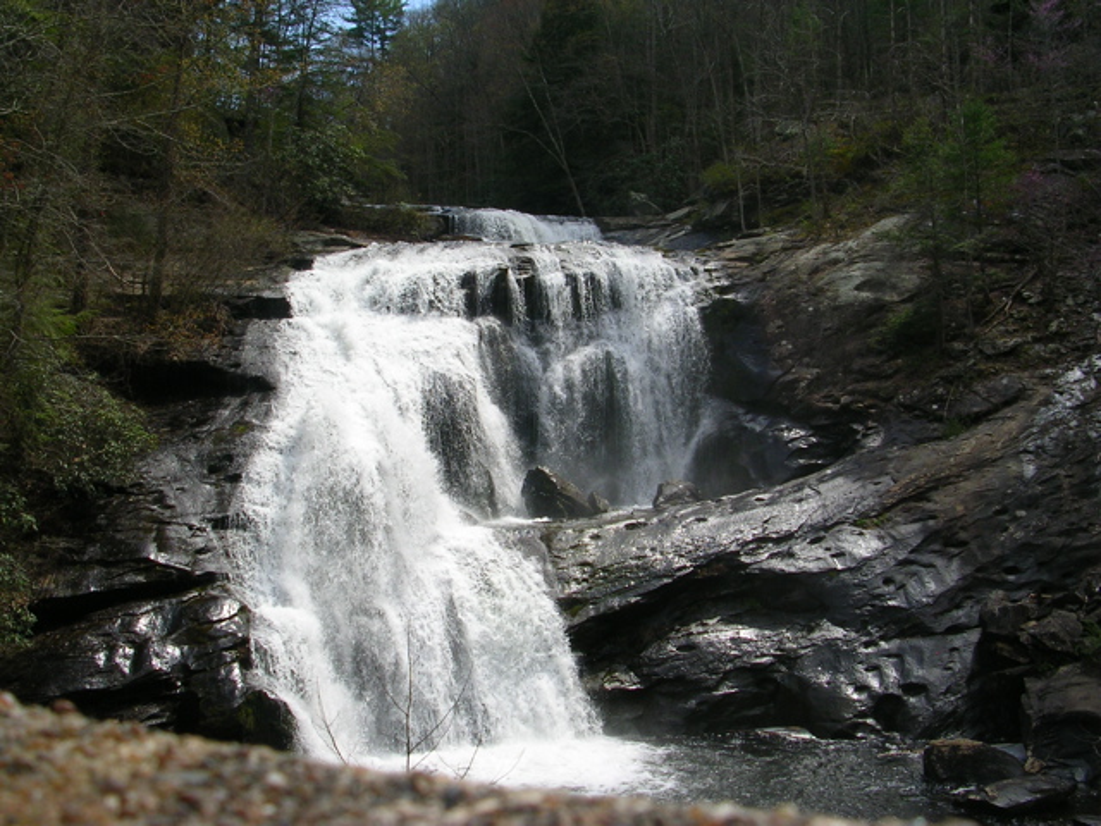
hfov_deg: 49.0
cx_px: 550
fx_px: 1209
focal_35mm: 38
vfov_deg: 37.7
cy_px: 413
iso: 50
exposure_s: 1/271
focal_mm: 5.8
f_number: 5.6
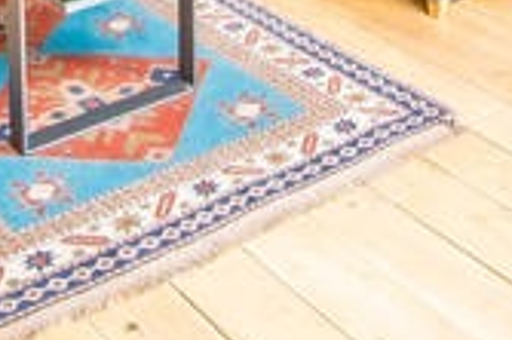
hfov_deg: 27.1
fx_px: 1023
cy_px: -394
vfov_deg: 14.6
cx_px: 46
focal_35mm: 72
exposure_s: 1/100
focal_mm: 10
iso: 500
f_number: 5
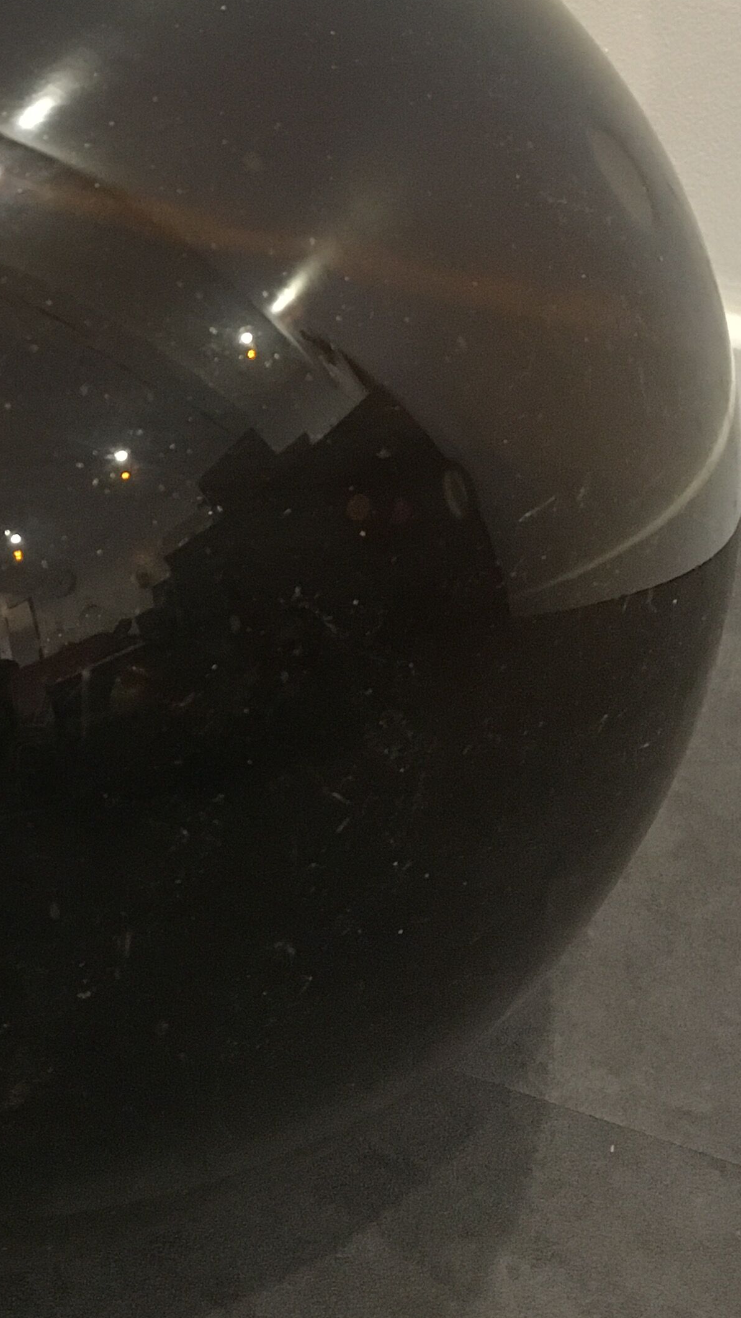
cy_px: 260
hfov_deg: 19.1
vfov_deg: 33.8
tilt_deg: -29.5
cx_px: -99
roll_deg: +1.1
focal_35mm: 60
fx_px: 2096
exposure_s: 1/17
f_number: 2.2
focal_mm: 4.15
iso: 200
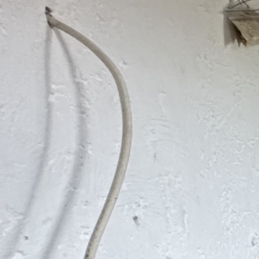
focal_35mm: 73
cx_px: 743
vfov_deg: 22.6
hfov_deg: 12.2
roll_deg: -0.7
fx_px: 618
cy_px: 270
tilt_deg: -7.0
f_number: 2.2
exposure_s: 1/99
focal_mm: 2.22
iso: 250
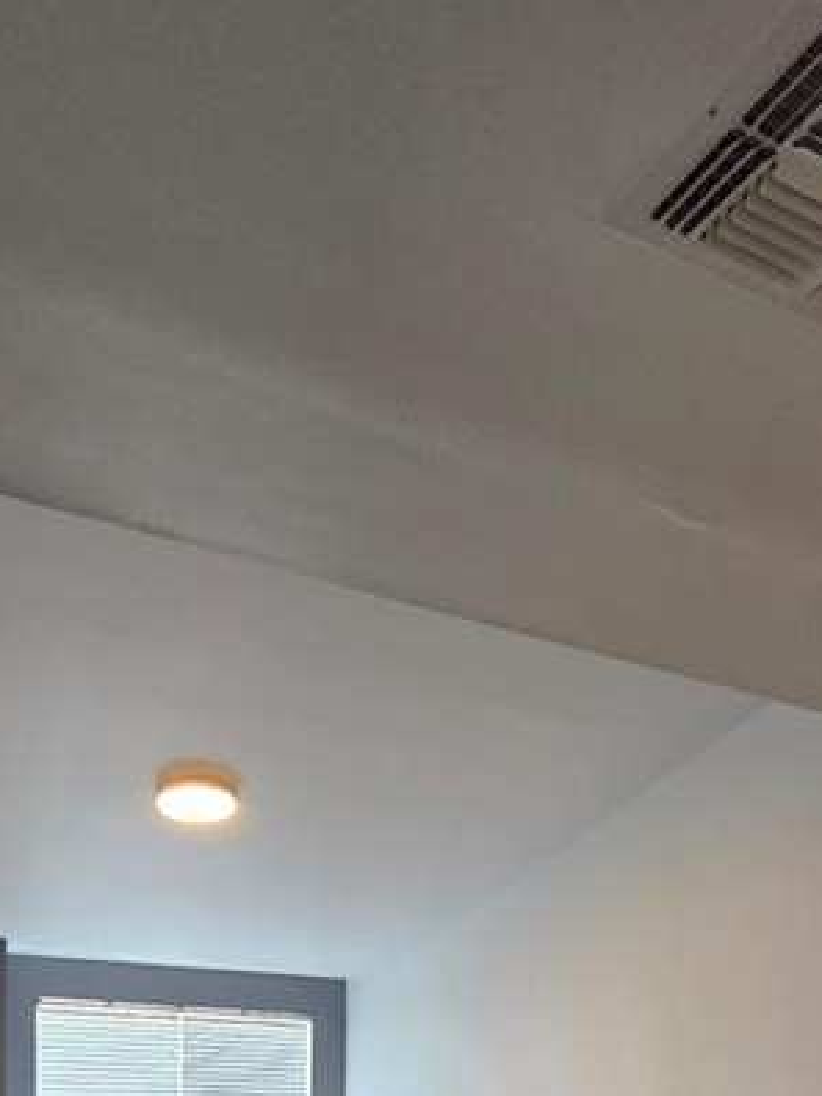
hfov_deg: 40.5
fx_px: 1108
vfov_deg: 42.3
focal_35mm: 35
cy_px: 1187
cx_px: 506
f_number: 2.2
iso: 160
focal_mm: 2.2
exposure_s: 1/60
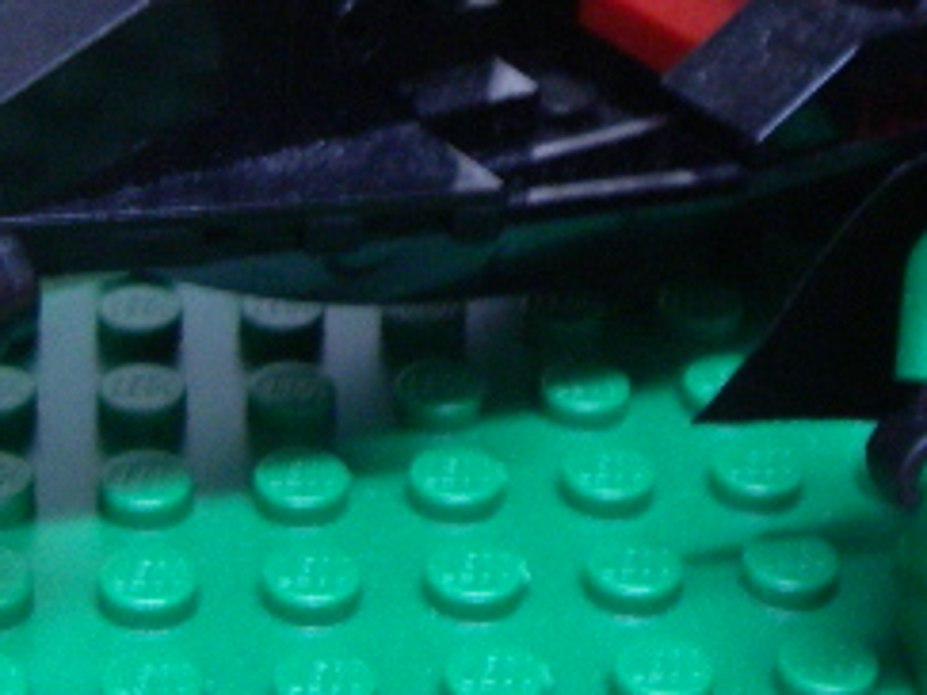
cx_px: 507
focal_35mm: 100
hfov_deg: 19.6
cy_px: -38
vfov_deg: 14.5
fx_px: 2677
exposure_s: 1/4
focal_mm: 6.3
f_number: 3.3
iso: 250
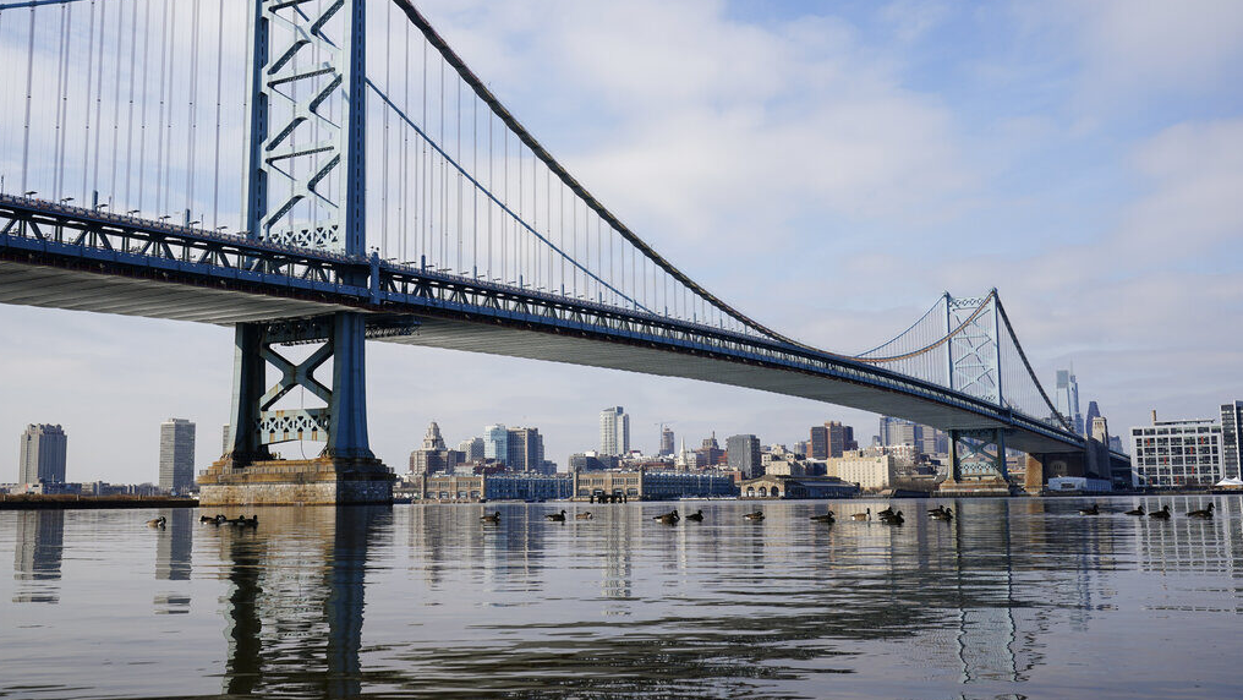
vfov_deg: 31.2
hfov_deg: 52.8
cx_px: 619
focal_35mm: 38
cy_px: 332
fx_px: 1253
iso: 160
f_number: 11
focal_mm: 36
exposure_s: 1/250
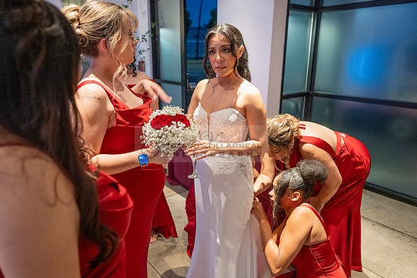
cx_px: 203
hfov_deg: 69.4
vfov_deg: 49.6
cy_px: 144
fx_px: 301
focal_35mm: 26
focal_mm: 24
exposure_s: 1/125
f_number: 2.8
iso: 2000
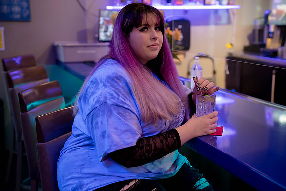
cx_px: 143
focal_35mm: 53
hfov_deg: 37.5
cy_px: 96
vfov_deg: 25.5
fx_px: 421
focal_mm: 53
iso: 2500
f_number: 2.8
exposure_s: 1/160
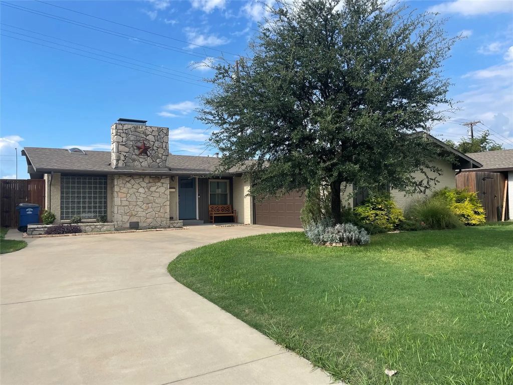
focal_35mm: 26
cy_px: 192
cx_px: 256
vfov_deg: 53.1
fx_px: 385
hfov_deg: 67.3
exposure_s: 1/2353
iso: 32
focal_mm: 4.2
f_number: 1.6
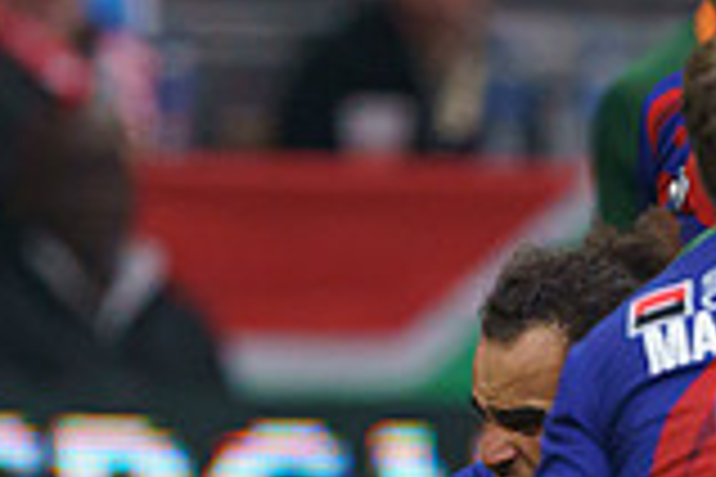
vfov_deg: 0.4
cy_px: 568
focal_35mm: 3172
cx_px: 962
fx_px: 63083
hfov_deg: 0.7
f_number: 4
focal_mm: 600
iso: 4000
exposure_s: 1/3200
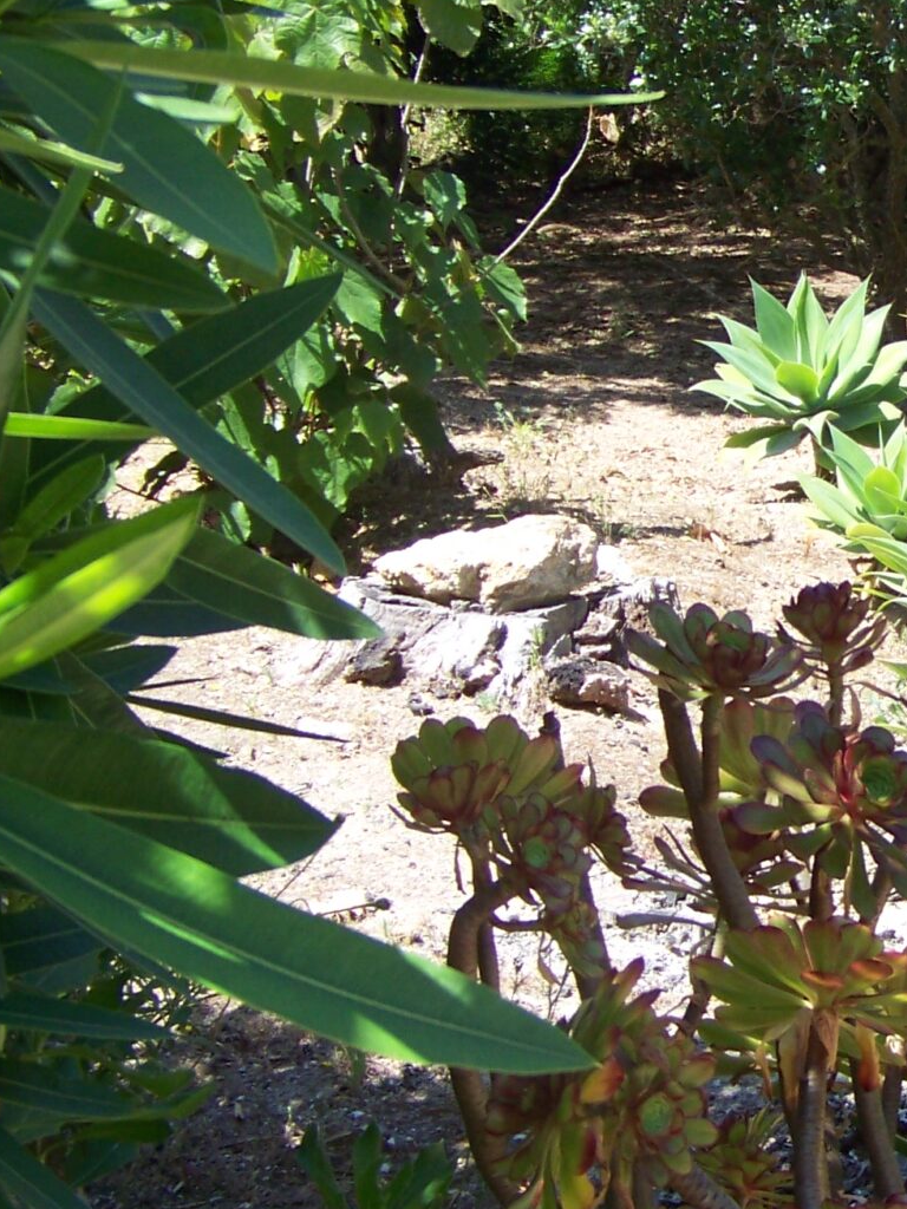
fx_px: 3144
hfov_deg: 15.8
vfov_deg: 21.8
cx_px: 1084
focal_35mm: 90
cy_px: 576
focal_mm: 5.85
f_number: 2.8
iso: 66
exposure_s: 1/400
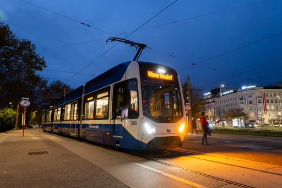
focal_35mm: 23
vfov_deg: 55.1
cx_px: 141
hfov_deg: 76.1
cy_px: 94
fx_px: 180
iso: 2500
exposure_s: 1/25
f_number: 4
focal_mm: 23
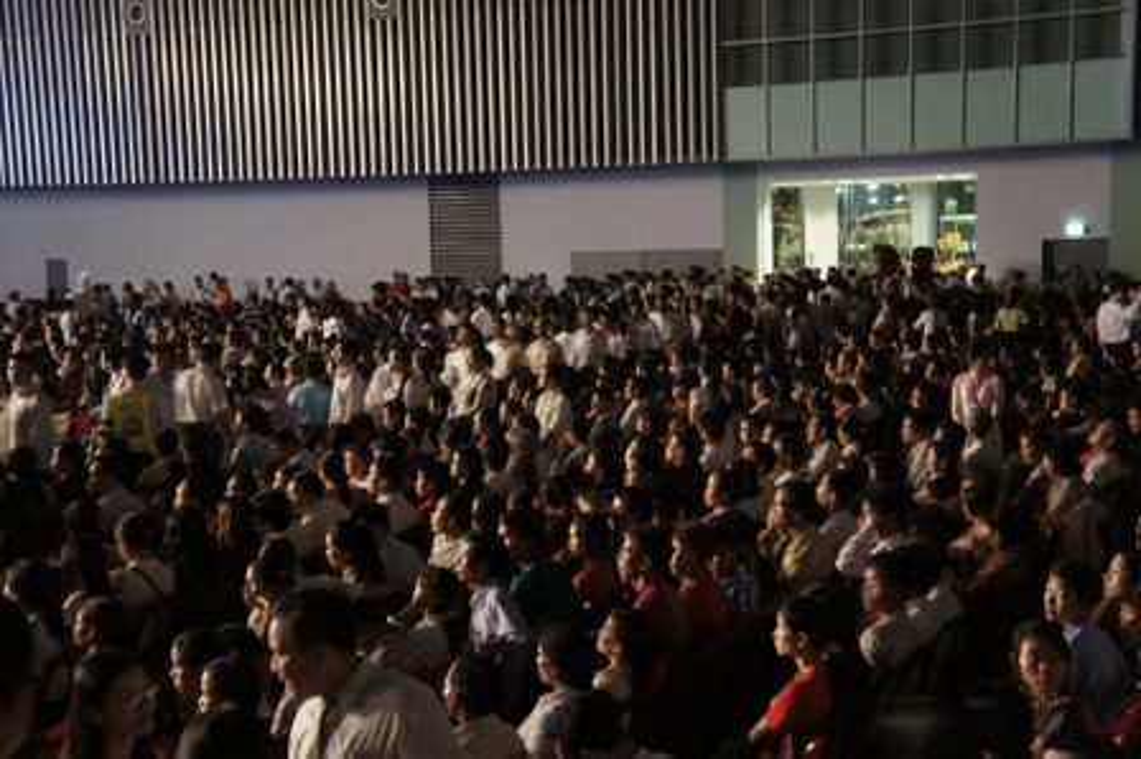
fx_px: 1758
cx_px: 570
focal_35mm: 56
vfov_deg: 24.4
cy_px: 380
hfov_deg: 36.0
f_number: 4.5
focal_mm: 37
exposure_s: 1/8
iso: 1600
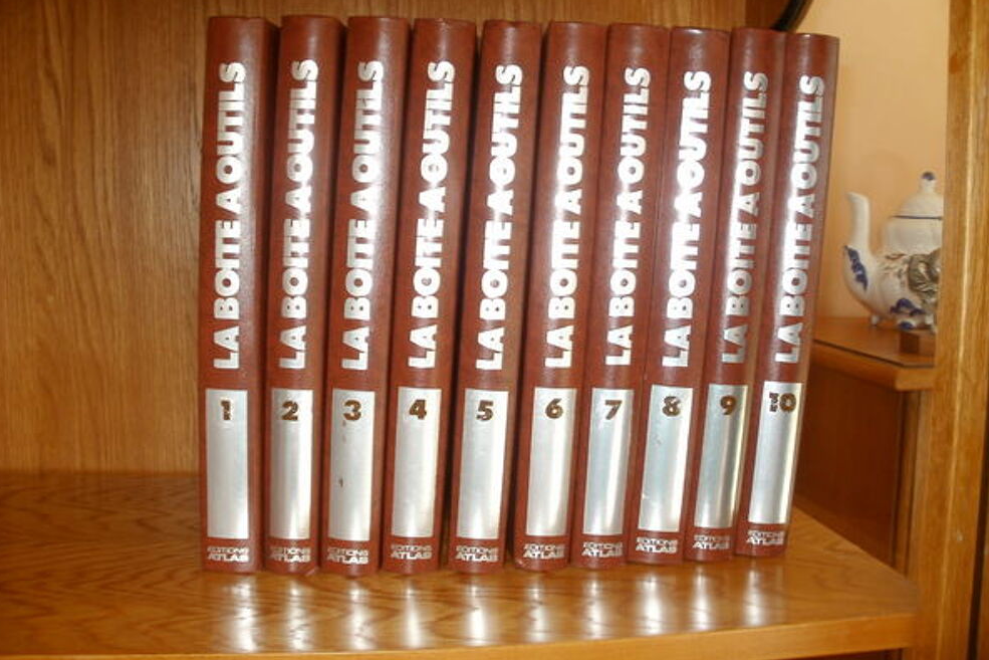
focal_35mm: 38
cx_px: 495
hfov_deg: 50.7
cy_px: 314
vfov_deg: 35.1
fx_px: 1044
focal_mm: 6.3
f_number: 3.5
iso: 100
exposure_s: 1/30
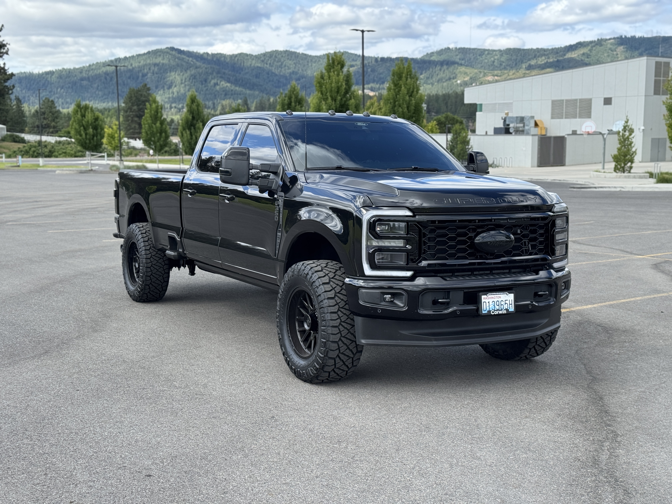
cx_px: 336
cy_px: 252
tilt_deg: -7.6
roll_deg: +0.0
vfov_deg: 30.3
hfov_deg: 39.7
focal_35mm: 48
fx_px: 932
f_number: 1.78
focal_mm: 6.76
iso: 64
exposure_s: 1/1339
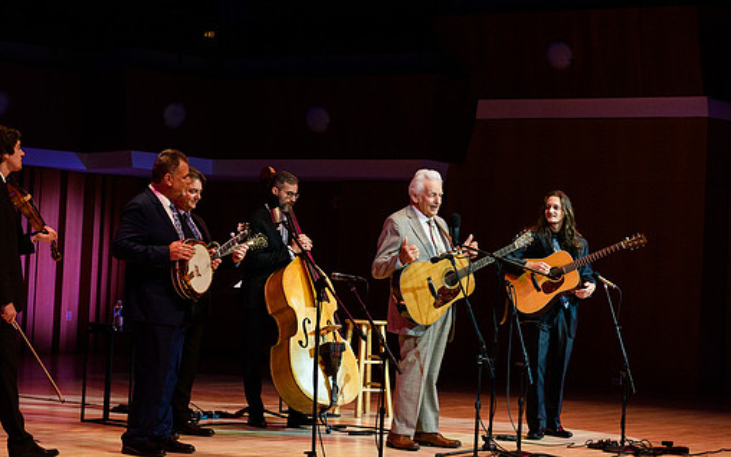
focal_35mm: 90
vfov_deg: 14.5
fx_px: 1794
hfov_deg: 23.0
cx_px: 337
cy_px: 214
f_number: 5
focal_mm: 70
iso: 2500
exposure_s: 1/640
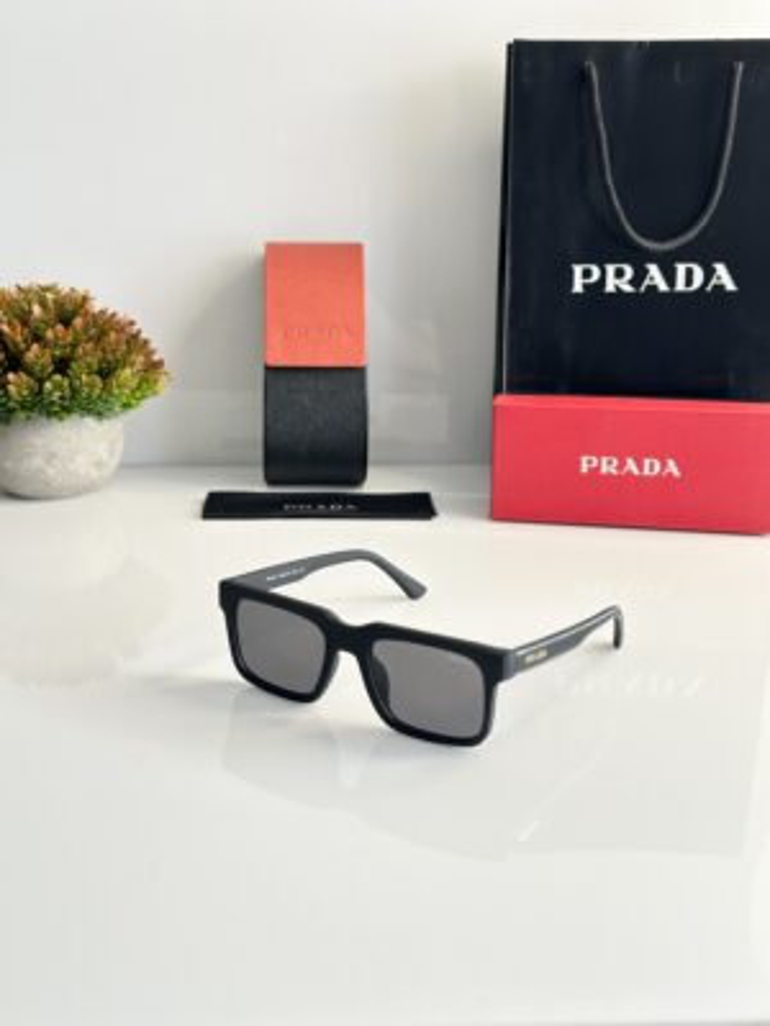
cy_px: 513
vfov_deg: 39.7
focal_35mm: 48
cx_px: 385
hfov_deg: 30.3
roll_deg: -0.2
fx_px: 1424
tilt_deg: -15.8
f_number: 1.78
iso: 125
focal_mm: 6.86
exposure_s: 1/60
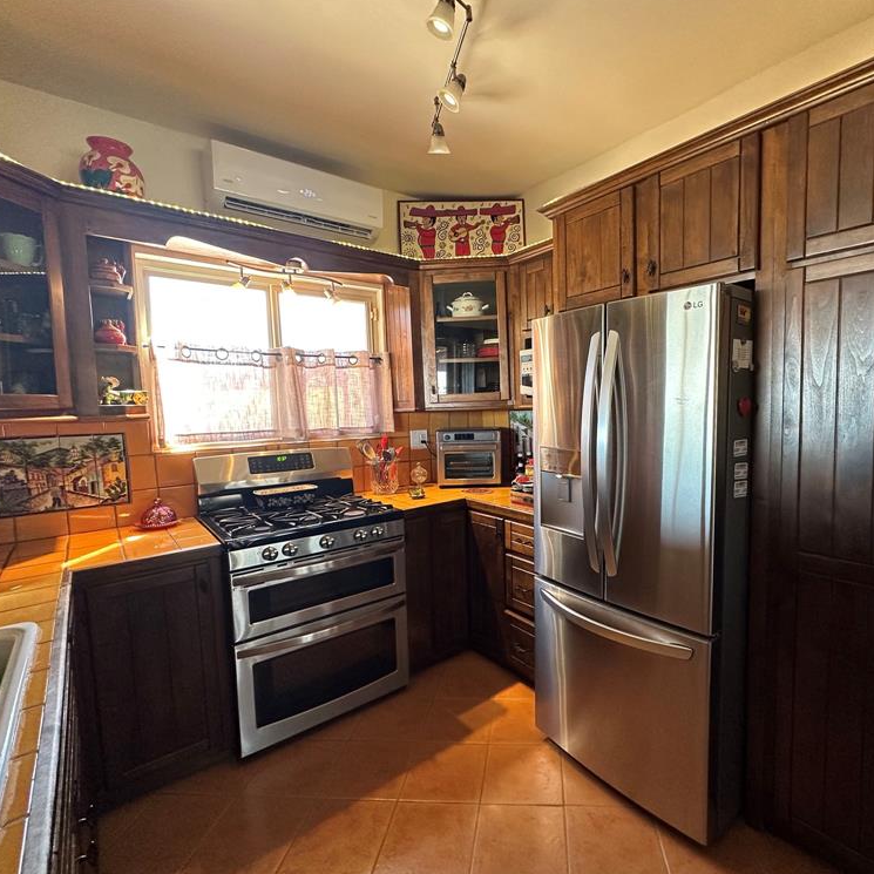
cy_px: 442
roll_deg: +0.4
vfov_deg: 84.0
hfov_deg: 83.3
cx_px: 510
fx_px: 486
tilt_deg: -5.2
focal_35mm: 17
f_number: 2.2
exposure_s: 1/120
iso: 250
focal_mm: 2.22
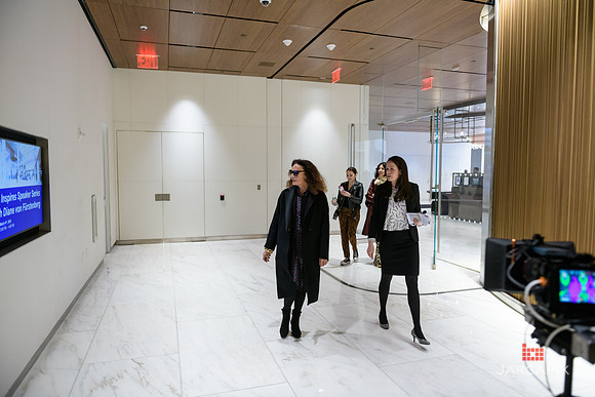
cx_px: 298
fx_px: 397
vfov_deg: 53.2
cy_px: 198
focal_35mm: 24
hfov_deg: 73.7
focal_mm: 24
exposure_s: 1/125
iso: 1250
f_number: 3.2
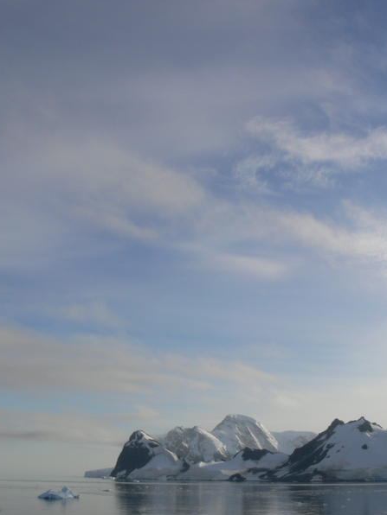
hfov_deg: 30.6
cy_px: 258
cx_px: 270
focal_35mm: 47
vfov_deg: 40.4
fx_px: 701
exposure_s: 1/400
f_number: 7.1
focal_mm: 7.5
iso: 80
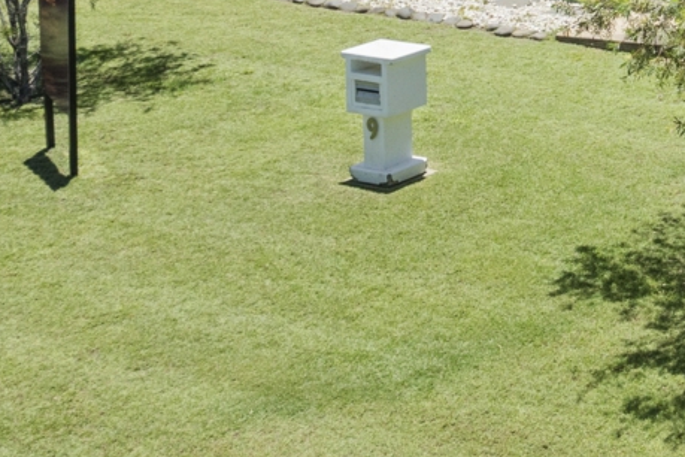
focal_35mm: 87
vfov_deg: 14.9
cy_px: -164
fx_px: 1655
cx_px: 1022
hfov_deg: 20.2
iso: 120
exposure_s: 1/3200
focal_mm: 12.29
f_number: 2.8
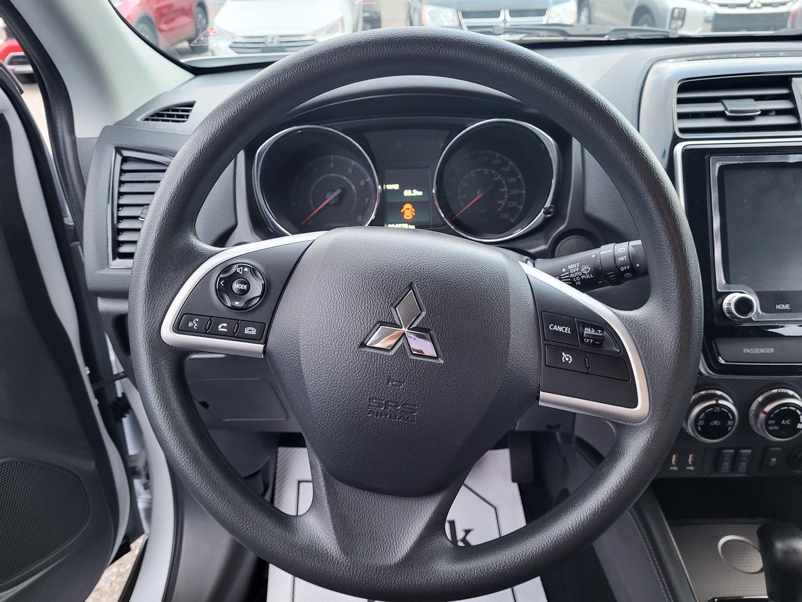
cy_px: 301
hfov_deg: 67.3
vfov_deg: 53.1
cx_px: 401
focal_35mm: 26
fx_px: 602
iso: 500
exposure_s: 1/40
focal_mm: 5.4
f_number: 1.8
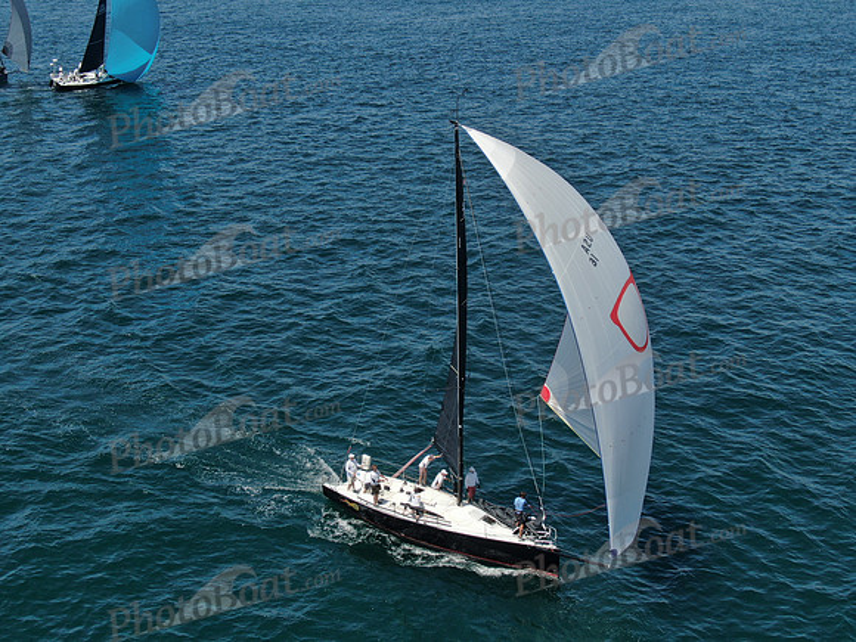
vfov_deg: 30.3
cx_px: 428
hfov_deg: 39.7
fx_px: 1187
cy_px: 321
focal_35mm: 48
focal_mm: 8.6
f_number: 3.8
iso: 100
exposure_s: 1/1000
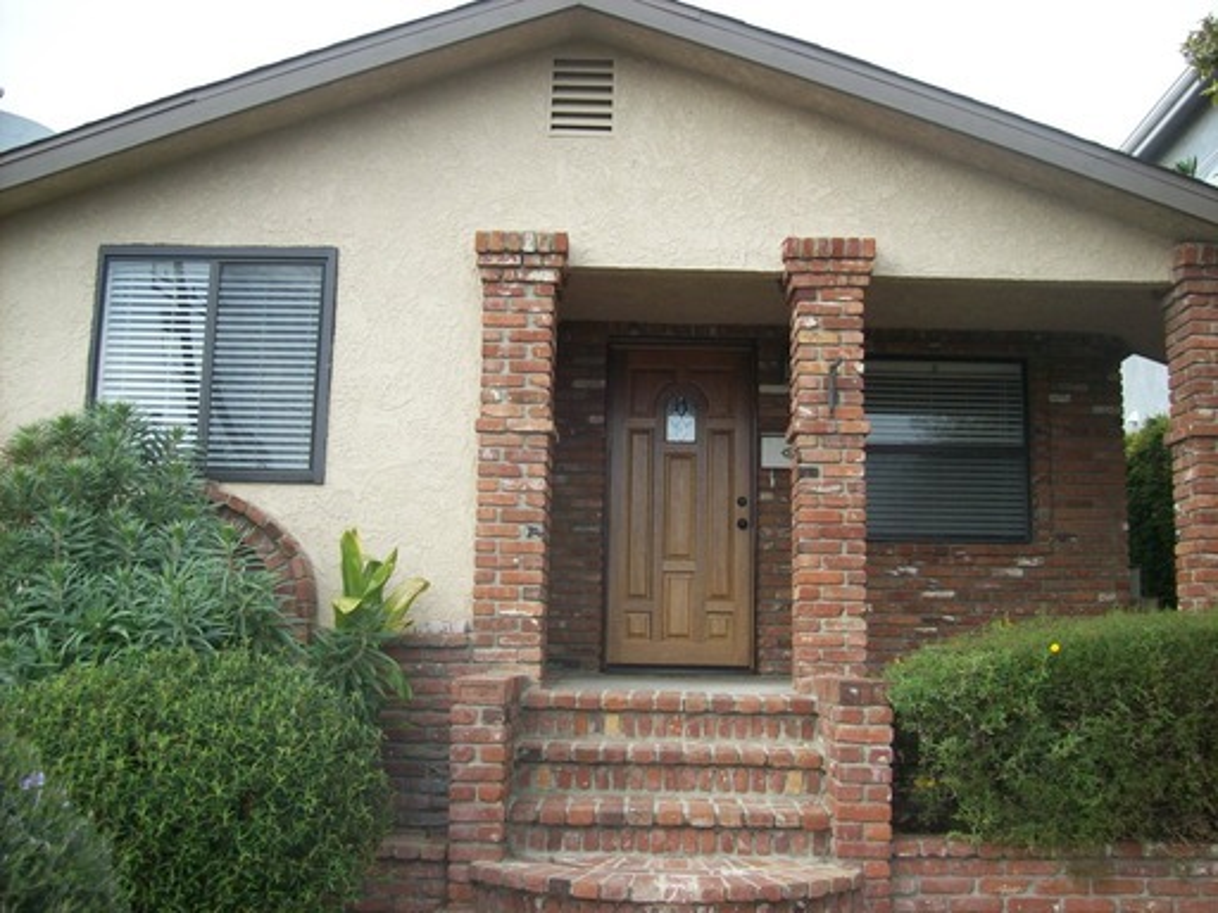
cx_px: 609
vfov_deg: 39.7
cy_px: 456
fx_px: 1267
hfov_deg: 51.4
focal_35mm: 36
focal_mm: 6
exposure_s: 1/498
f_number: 2.7
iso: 80
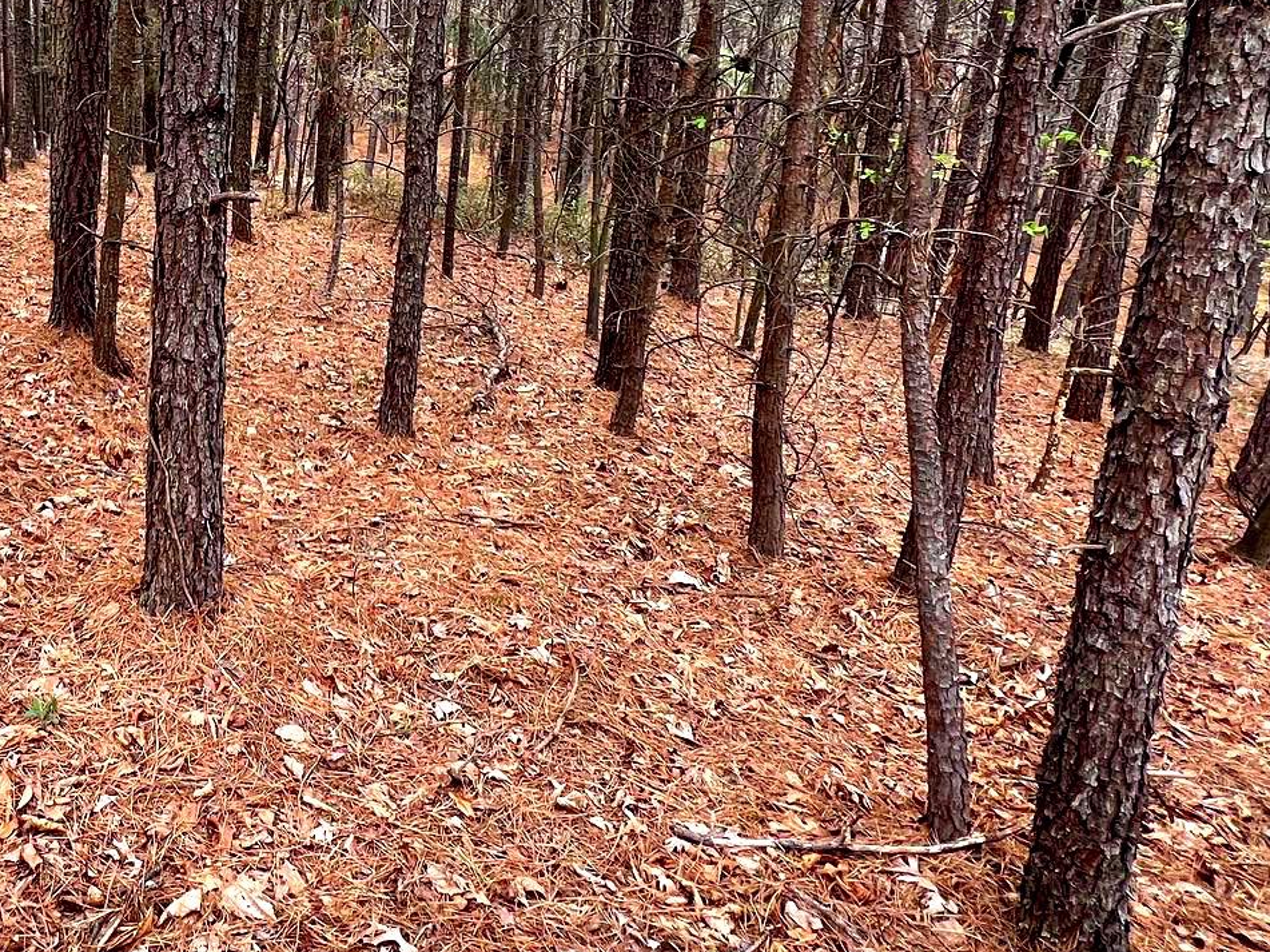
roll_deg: -3.0
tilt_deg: -15.3
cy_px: 134
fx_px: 1027
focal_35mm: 28
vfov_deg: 46.0
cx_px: 267
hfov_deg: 58.9
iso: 40
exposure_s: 1/99
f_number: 1.8
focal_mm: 1.57
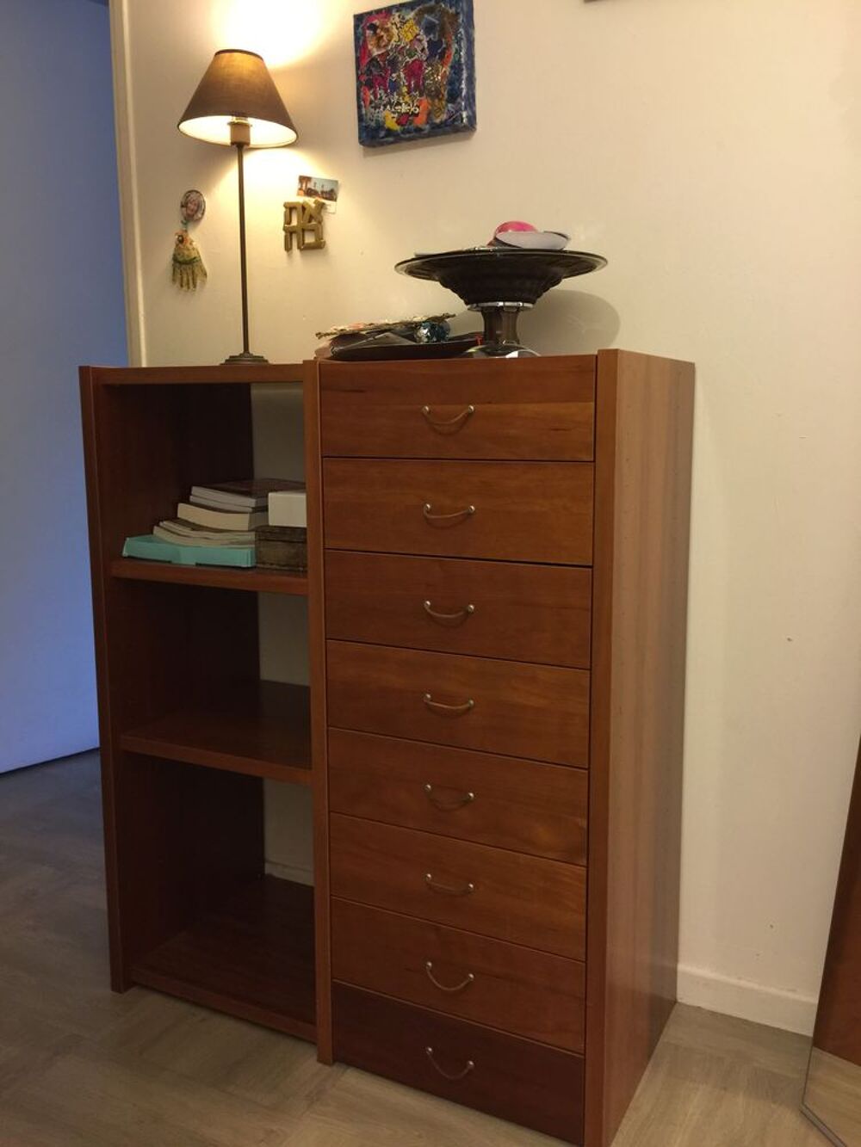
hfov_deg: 48.2
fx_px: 962
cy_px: 574
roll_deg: -0.7
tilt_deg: -8.3
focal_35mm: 29
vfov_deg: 61.7
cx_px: 430
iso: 100
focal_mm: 4.15
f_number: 2.2
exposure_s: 1/10
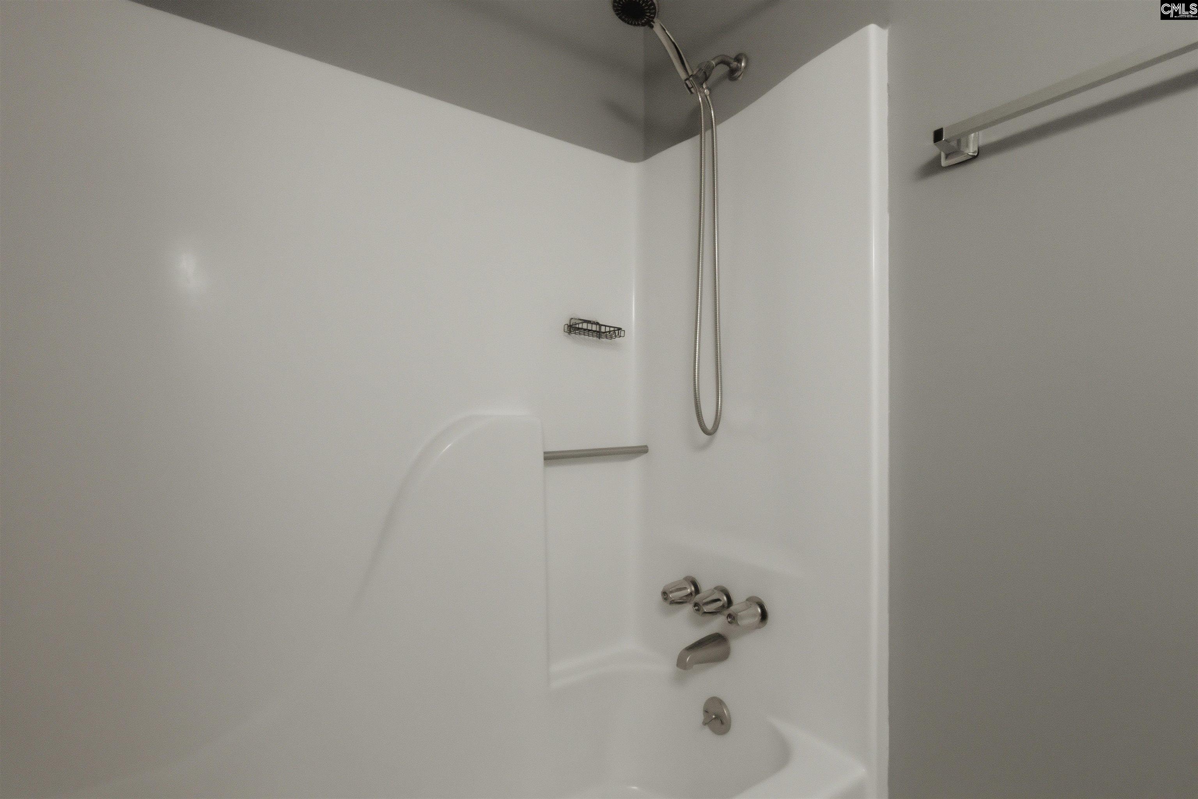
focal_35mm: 16
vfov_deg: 72.1
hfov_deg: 95.0
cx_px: 599
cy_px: 400
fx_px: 549
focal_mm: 11
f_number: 6.3
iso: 250
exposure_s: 1/80
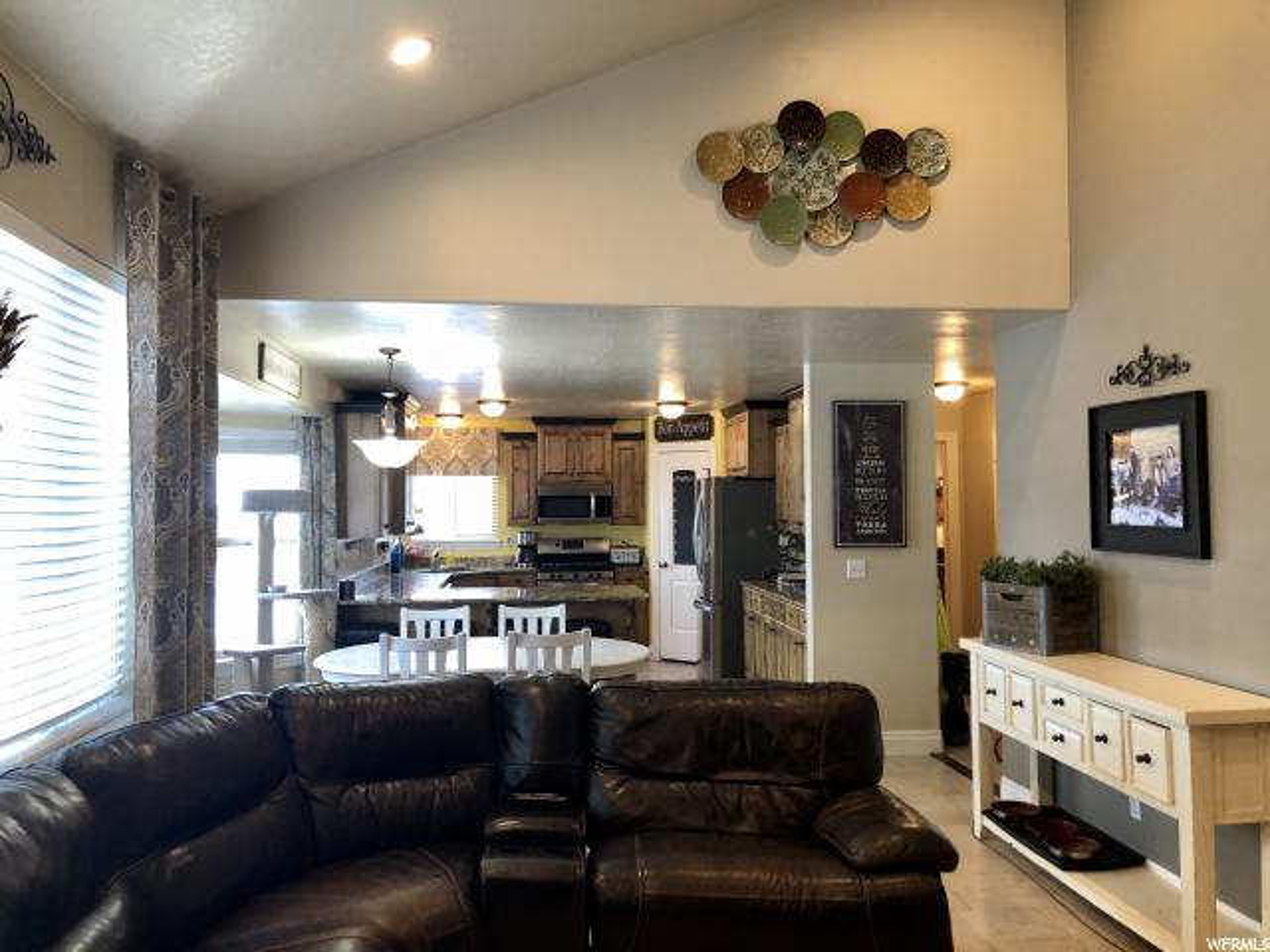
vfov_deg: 49.7
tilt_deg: +2.6
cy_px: 476
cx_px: 635
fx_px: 1027
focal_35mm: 28
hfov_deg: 63.4
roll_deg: -0.2
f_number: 1.8
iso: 40
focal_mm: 3.99
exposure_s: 1/15
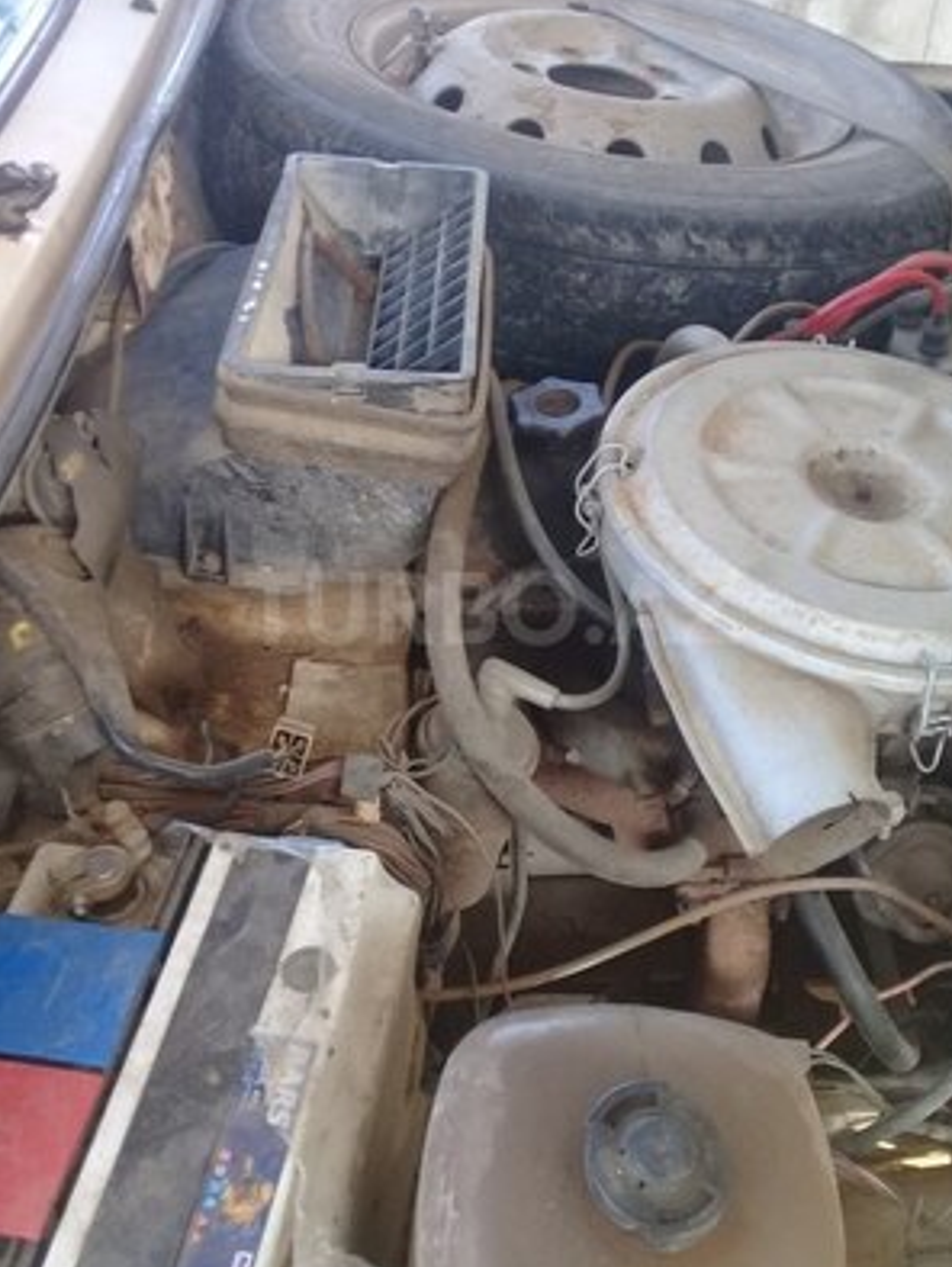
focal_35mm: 39
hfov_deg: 36.9
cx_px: 492
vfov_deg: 47.8
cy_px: 608
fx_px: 1429
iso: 50
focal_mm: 3.3
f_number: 2.2
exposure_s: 1/50
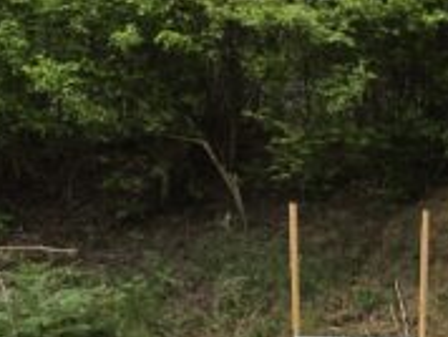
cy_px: 440
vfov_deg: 11.0
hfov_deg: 12.0
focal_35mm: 132
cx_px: 1070
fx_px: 1711
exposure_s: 1/1879
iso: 25
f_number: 1.8
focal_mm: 5.4
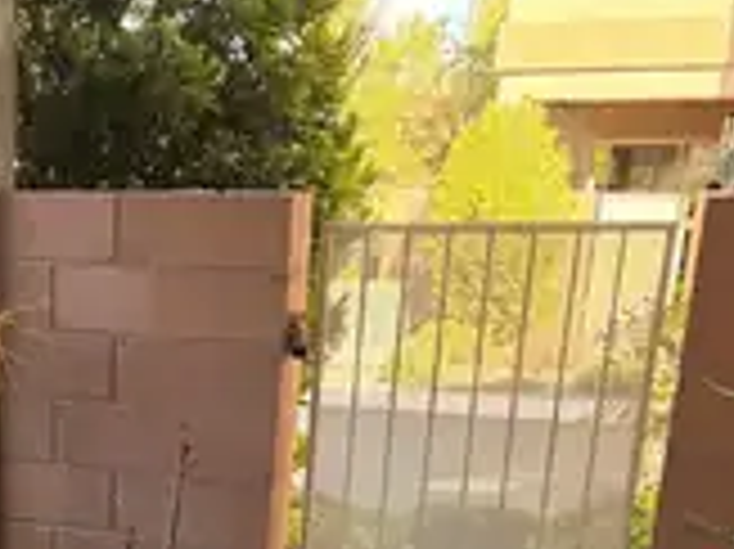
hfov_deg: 28.6
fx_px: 1356
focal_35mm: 64
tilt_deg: -19.5
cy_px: 644
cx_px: 18
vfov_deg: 21.4
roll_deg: -0.6
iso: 125
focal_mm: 5.96
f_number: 1.6
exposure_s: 1/236
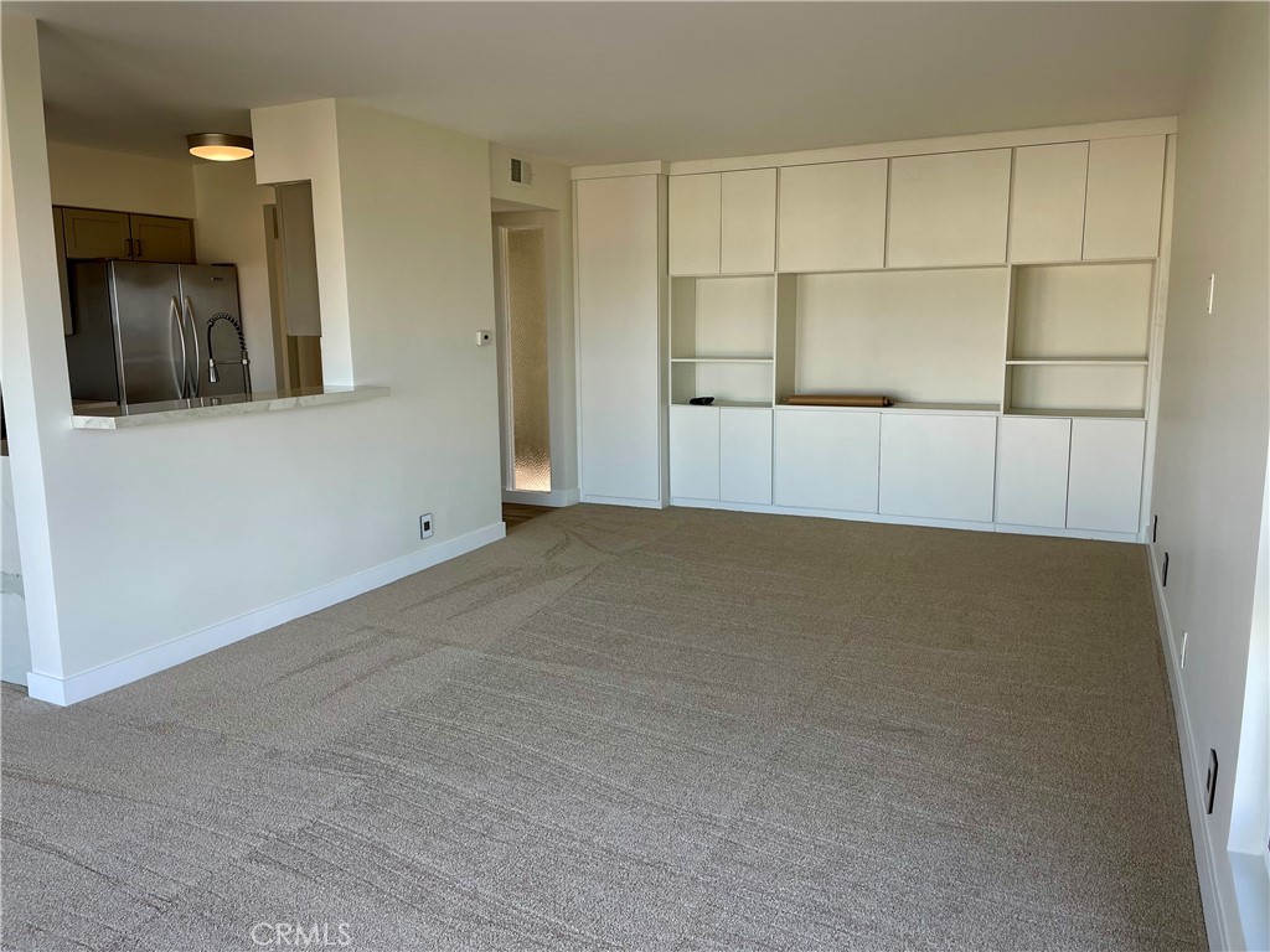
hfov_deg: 67.3
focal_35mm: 26
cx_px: 635
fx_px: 954
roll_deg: +0.9
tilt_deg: -8.7
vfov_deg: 53.1
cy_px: 476
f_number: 1.6
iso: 32
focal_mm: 4.2
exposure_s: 1/120
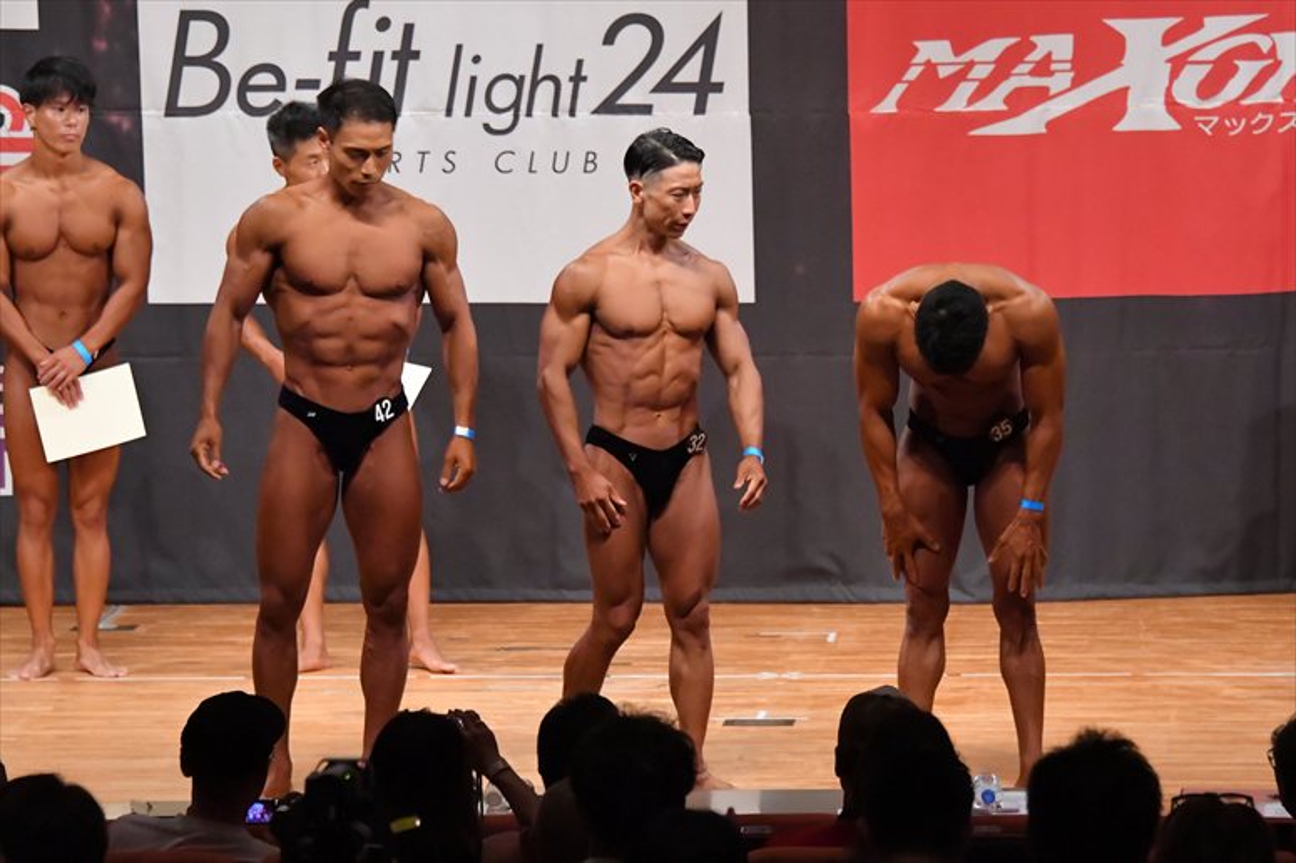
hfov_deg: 9.2
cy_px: 432
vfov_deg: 6.1
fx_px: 8096
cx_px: 648
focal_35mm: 225
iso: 9000
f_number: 5.6
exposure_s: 1/400
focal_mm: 150
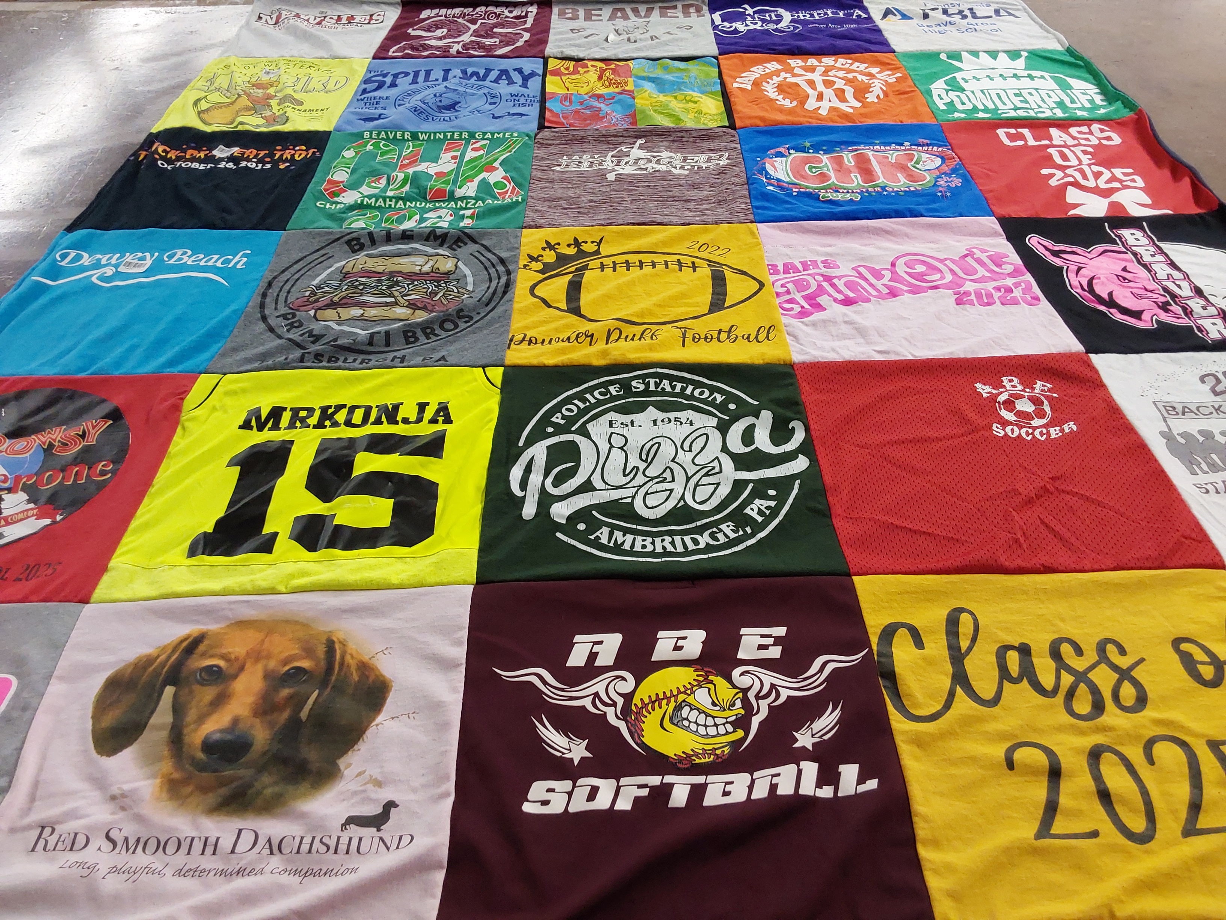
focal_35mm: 28
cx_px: 613
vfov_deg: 49.7
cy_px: 460
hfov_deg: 63.4
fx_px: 992
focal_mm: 2.91
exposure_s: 1/60
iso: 125
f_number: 1.9
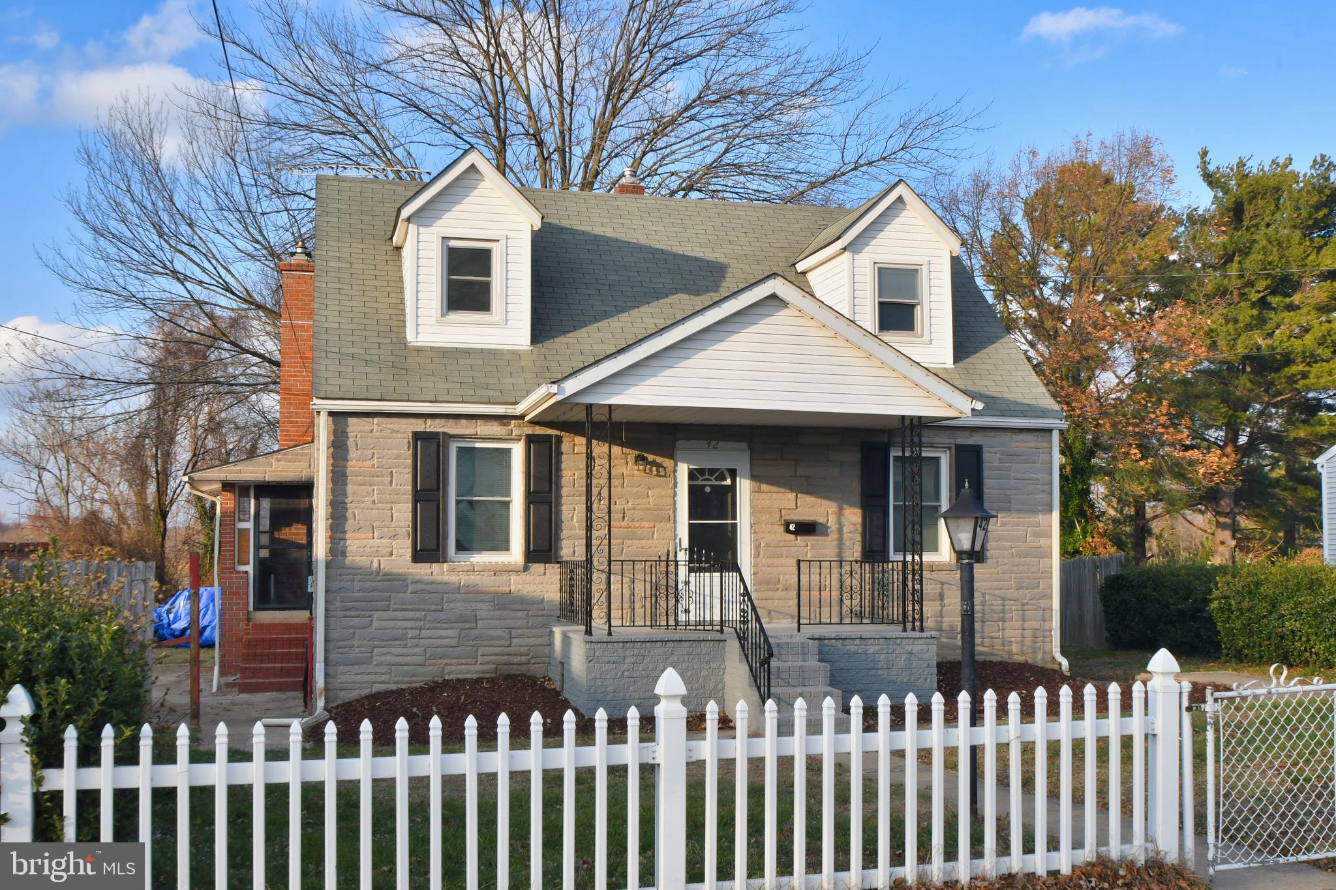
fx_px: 1336
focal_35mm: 36
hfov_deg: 53.1
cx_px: 668
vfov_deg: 36.9
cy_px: 445
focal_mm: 24
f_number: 14
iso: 400
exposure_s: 1/160
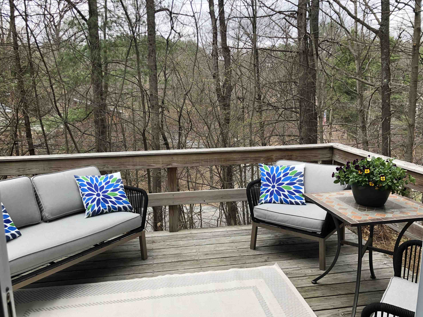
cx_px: 206
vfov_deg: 48.2
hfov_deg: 61.6
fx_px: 354
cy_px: 162
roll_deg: +1.5
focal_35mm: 29
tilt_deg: -10.6
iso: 20
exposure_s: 1/282
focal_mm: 4
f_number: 1.8
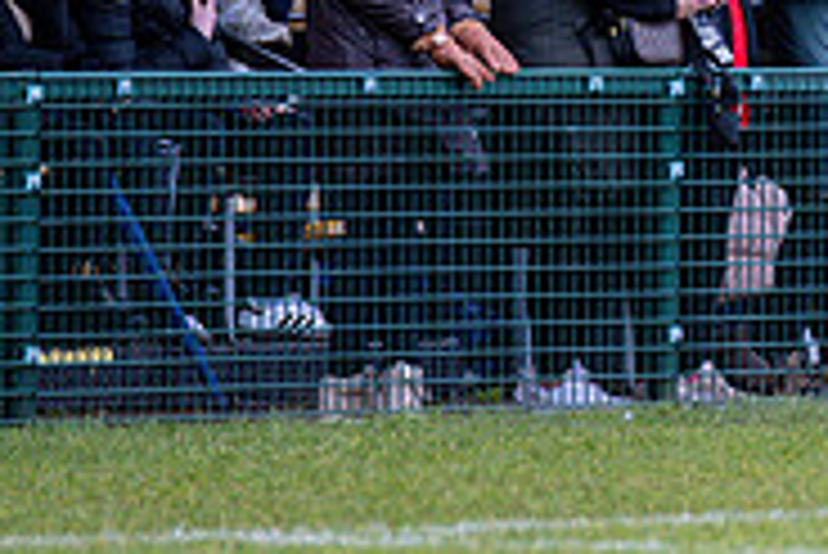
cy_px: 79
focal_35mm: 945
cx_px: 1188
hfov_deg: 2.2
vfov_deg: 1.5
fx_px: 21751
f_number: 2.8
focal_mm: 300
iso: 1800
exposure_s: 1/400
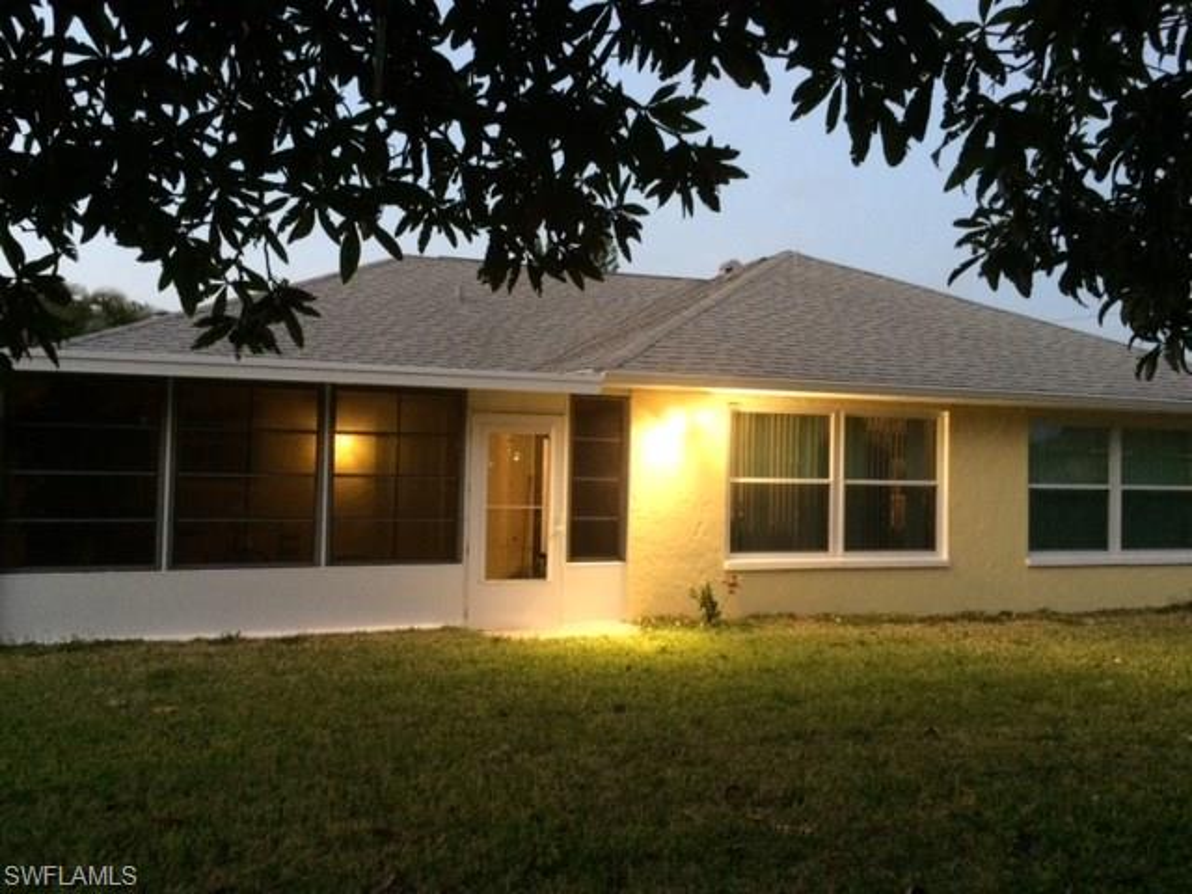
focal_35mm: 29
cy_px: 447
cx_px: 596
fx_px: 999
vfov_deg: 48.2
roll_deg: -0.4
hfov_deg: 61.7
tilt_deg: +1.8
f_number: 2.2
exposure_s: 1/20
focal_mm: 4.15
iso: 320
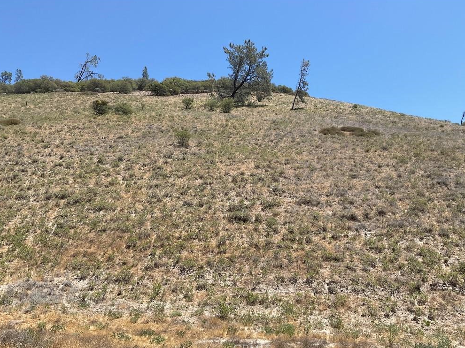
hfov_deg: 60.0
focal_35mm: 30
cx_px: 228
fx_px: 403
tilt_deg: +12.8
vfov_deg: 46.8
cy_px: 175
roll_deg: +1.2
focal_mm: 3
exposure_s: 1/1534
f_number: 1.8
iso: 16
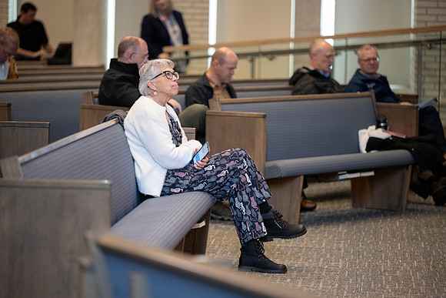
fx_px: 2117
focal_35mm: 171
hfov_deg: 12.0
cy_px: 149
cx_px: 223
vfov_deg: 8.0
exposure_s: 1/250
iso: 4000
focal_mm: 165
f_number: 2.8
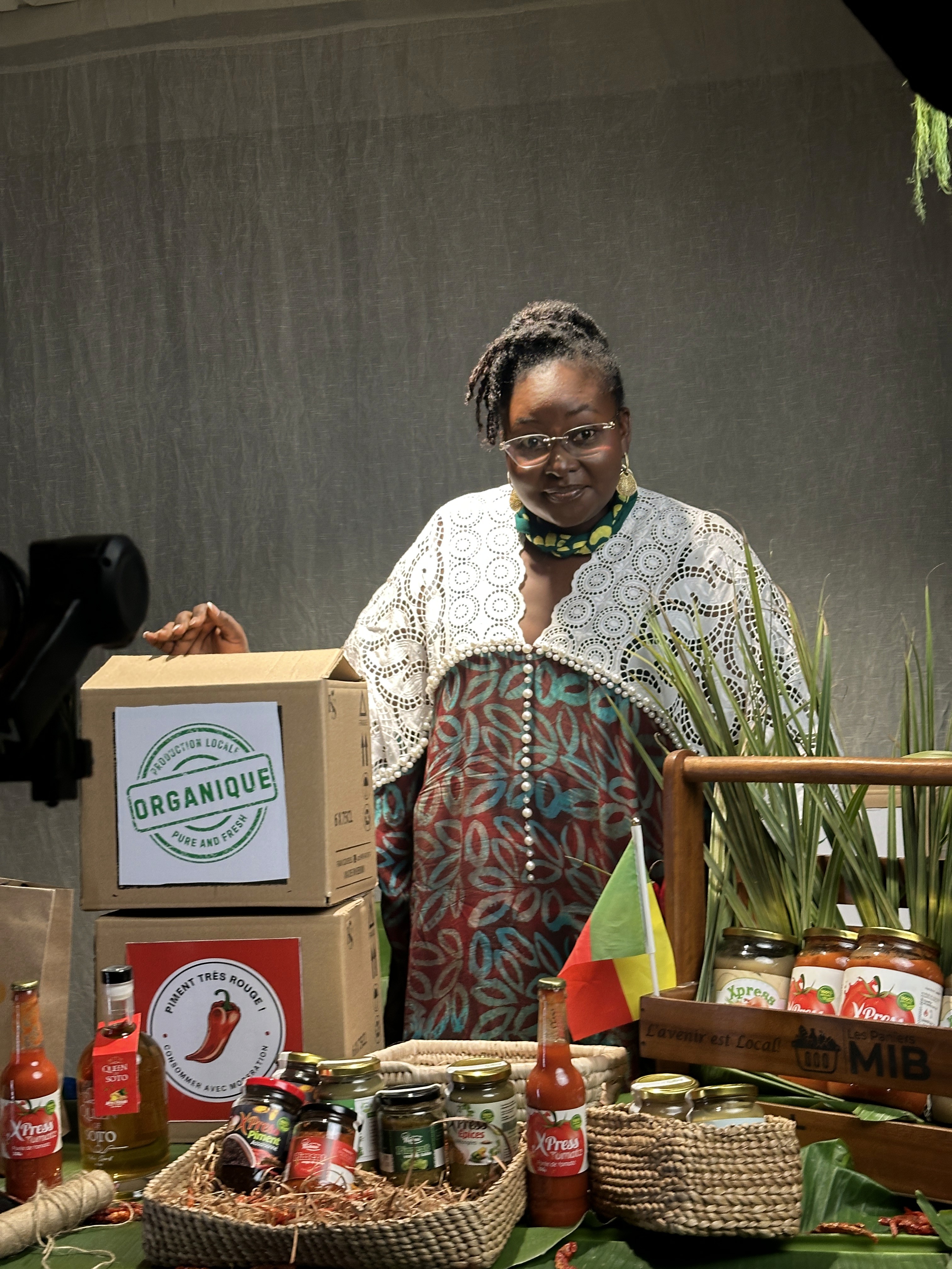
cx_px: 476
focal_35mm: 48
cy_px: 634
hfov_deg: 30.3
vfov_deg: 39.7
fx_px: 1760
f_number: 1.78
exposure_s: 1/60
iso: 160
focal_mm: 6.86
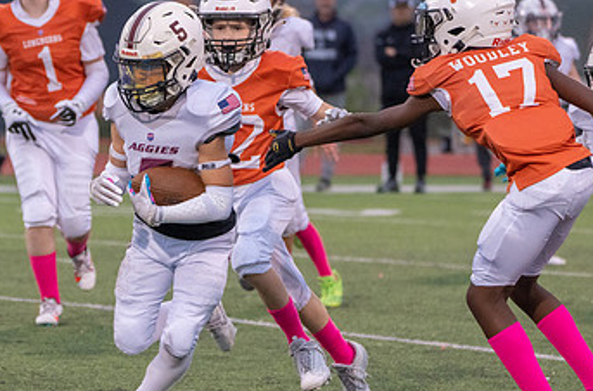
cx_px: 132
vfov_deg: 3.6
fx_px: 6286
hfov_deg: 5.4
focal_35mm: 383
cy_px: 249
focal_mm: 189
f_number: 5.6
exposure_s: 1/1000
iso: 4000
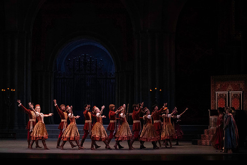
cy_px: 82
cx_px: 124
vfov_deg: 16.1
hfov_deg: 23.9
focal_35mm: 85
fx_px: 583
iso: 12800
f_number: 7.1
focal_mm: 85
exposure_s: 1/400
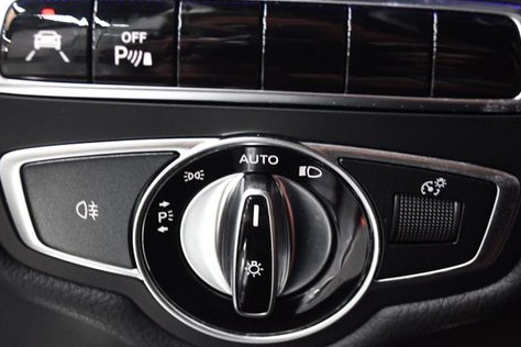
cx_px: 274
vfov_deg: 23.4
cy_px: 160
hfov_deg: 34.5
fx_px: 839
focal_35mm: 58
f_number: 4.5
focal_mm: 29
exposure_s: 1/60
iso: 5600
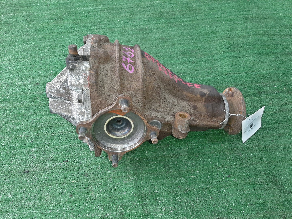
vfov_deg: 53.1
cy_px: 110
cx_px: 146
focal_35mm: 26
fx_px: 219
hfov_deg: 67.3
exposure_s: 1/33
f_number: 1.7
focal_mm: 3.93
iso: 211
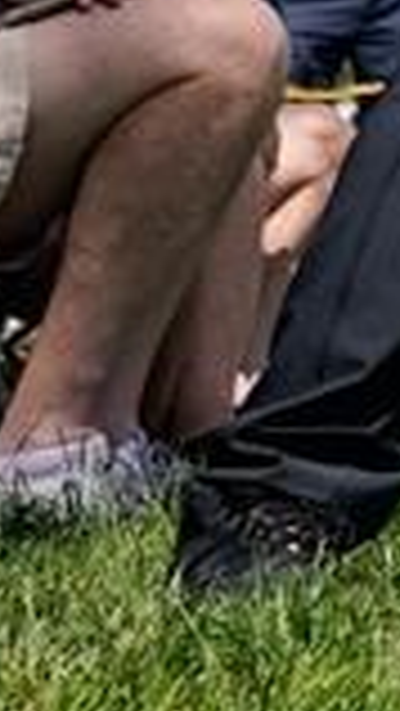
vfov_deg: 7.5
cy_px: -556
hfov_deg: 4.2
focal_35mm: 279
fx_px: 5255
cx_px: 1294
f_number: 5.6
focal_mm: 41
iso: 400
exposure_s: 1/2000
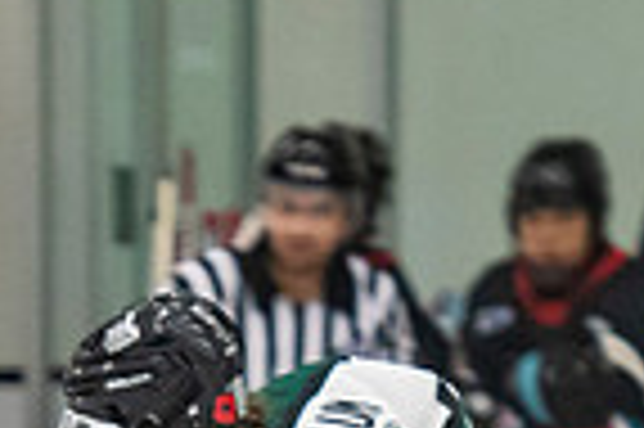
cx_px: 328
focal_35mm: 881
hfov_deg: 2.3
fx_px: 15742
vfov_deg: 1.6
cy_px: 939
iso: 2000
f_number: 3.2
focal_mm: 125
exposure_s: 1/640
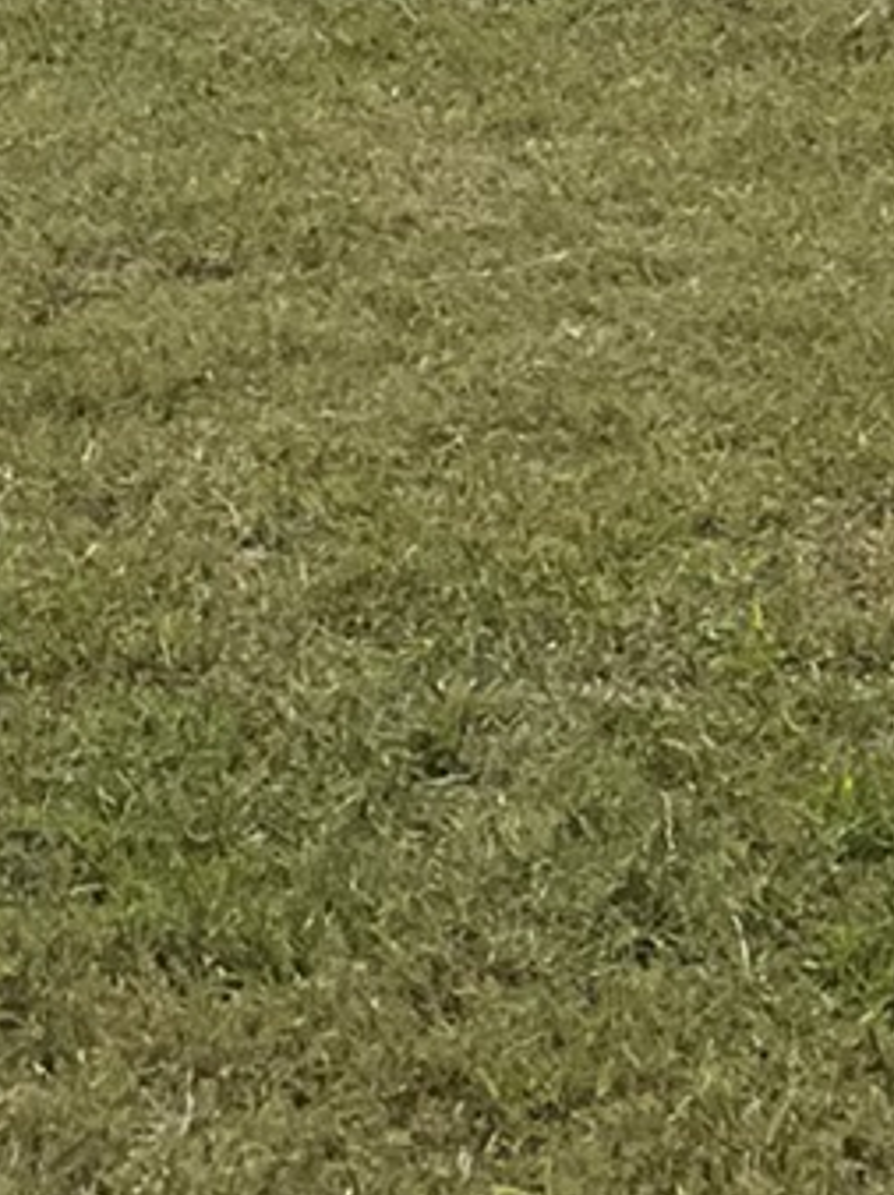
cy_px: -1605
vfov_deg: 11.0
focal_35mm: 154
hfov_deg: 9.5
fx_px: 5310
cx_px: 986
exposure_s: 1/14925
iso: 32
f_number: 1.6
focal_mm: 4.2
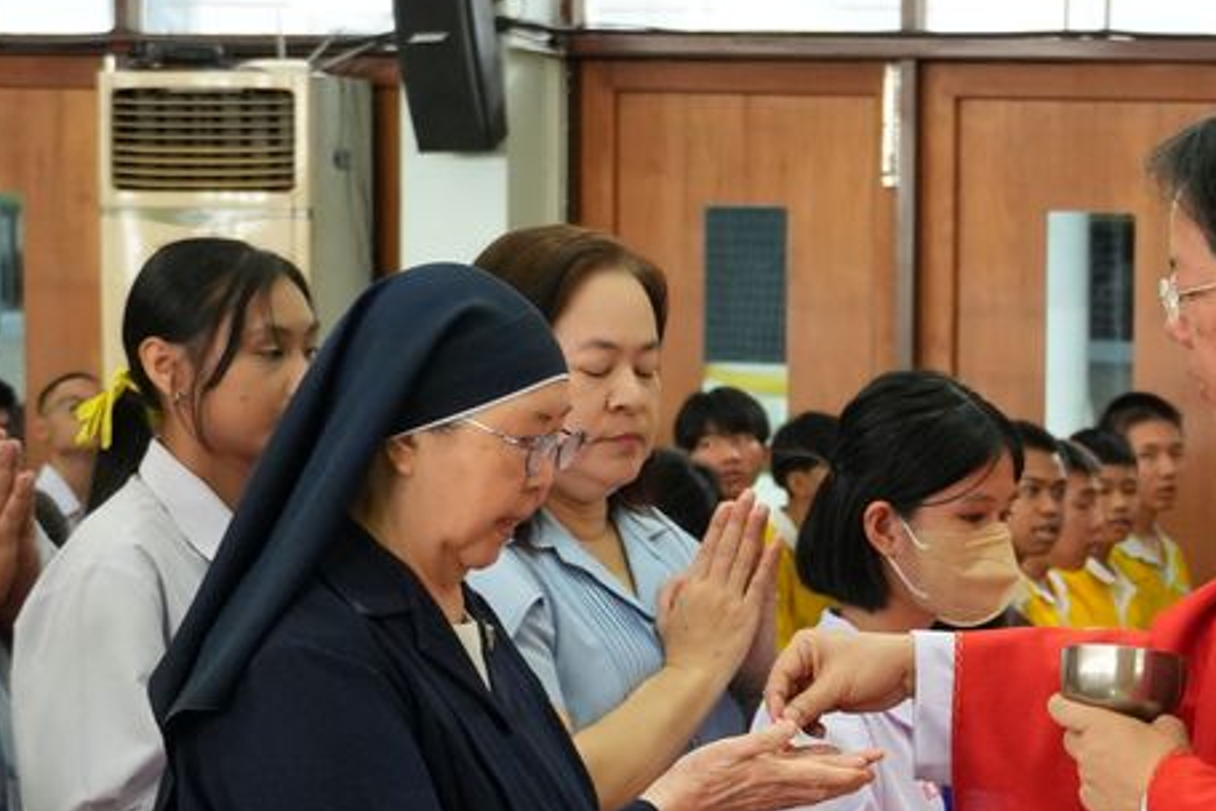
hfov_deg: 14.0
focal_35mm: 144
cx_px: 1249
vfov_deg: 9.4
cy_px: 838
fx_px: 4871
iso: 2000
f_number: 4.5
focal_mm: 39
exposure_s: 1/100
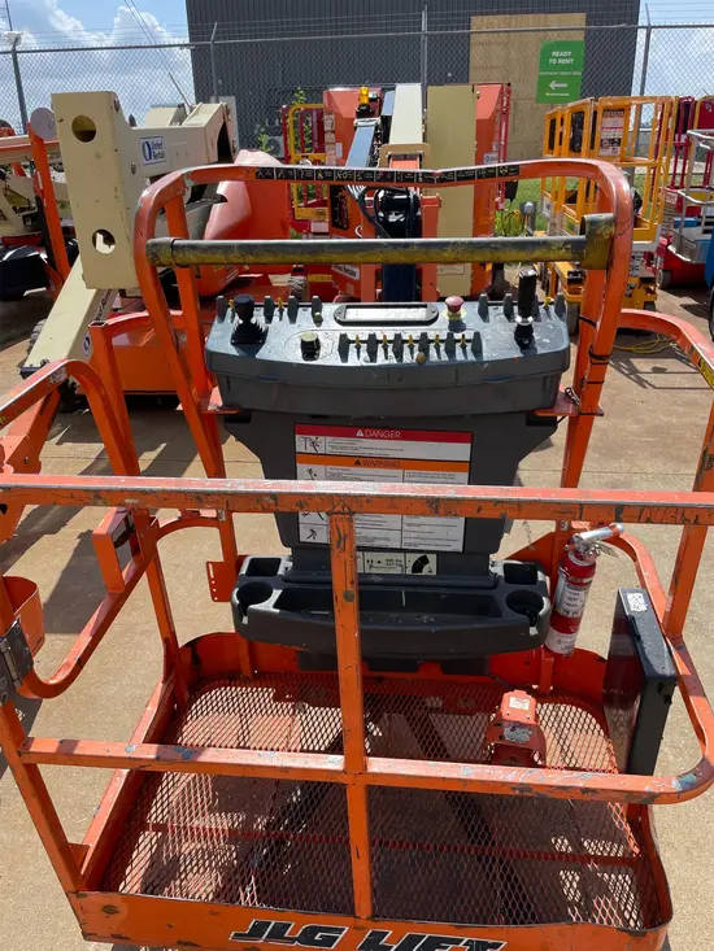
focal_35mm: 26
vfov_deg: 67.3
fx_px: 715
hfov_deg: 53.1
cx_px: 357
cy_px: 476
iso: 32
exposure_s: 1/2618
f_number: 1.6
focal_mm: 4.2
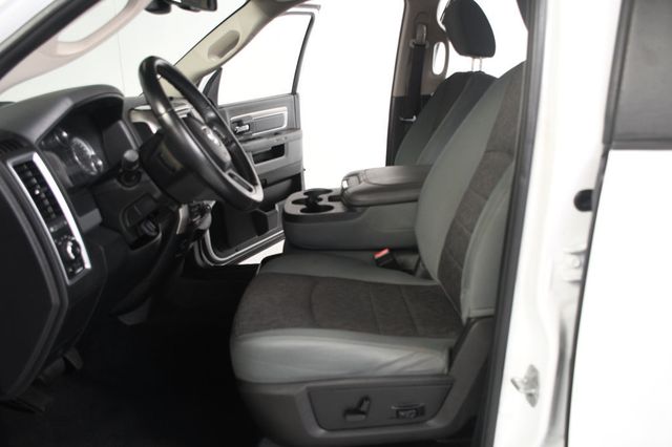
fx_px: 560
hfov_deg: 62.0
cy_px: 224
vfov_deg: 43.6
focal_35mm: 30
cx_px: 336
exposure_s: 1/160
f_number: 4
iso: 100
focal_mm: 20
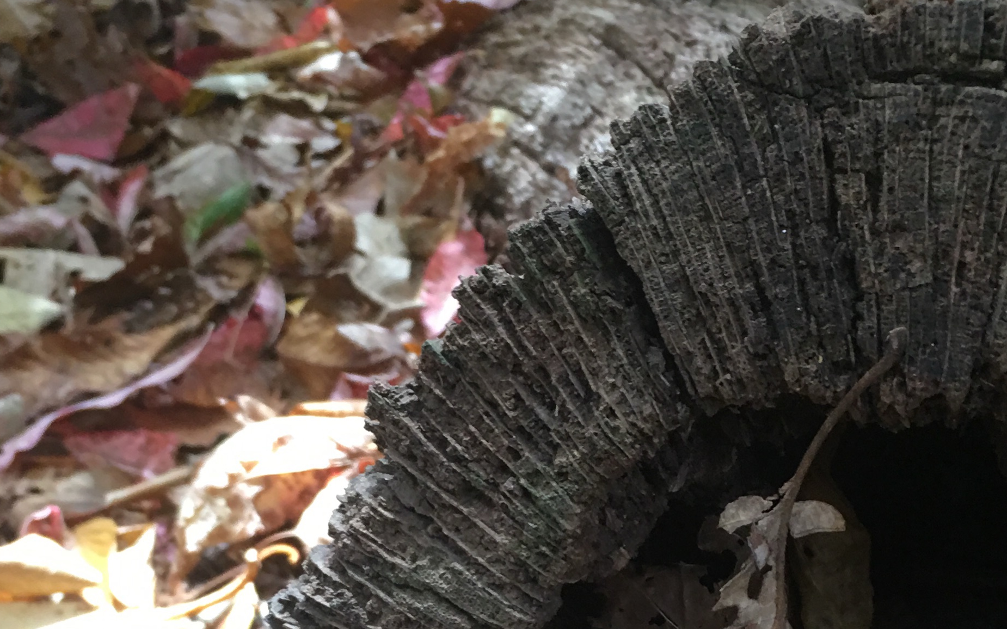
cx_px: 659
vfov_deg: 19.1
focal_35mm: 67
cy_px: 560
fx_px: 1839
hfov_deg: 30.4
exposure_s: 1/15
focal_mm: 4.15
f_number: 2.2
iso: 40
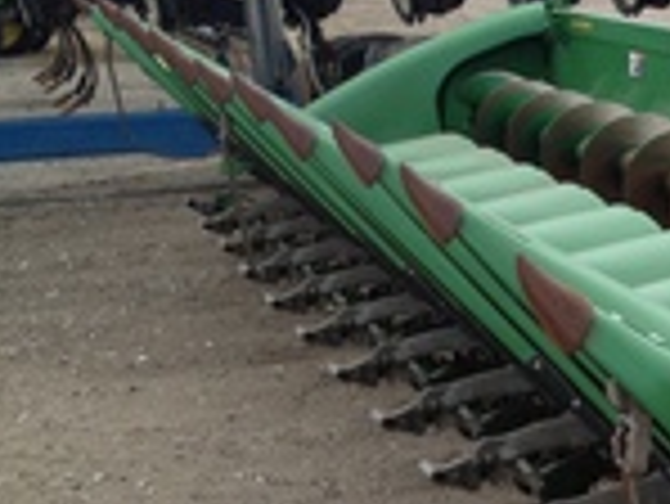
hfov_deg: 14.4
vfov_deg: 11.5
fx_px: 2479
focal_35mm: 128
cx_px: 994
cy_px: 418
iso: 50
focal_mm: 4.28
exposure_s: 1/606
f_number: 2.4
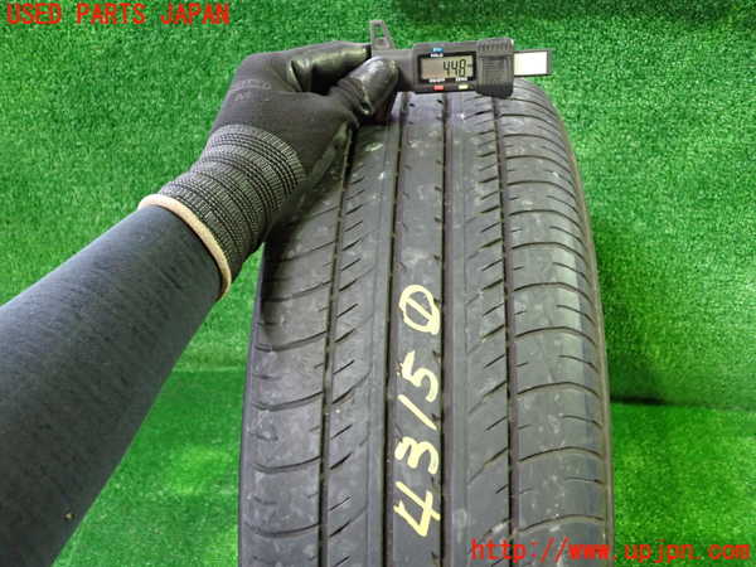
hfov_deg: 60.0
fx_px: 655
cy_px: 284
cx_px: 378
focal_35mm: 30
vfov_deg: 46.8
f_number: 2.3
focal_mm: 5.4
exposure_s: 1/30
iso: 800
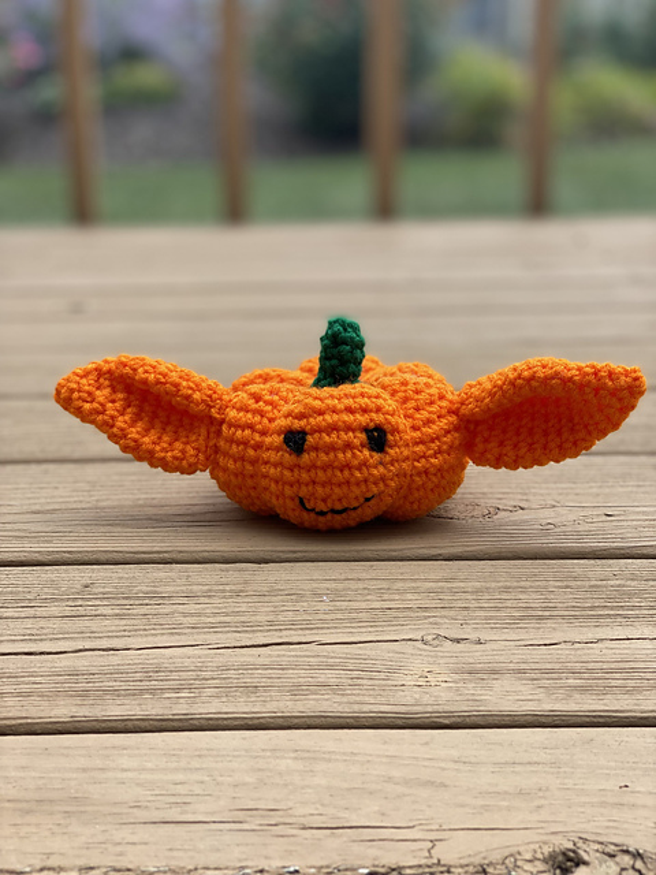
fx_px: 1314
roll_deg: -0.6
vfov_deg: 36.8
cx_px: 328
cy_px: 438
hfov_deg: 28.0
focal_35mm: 52
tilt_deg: -14.7
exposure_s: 1/300
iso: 20
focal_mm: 6
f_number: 2
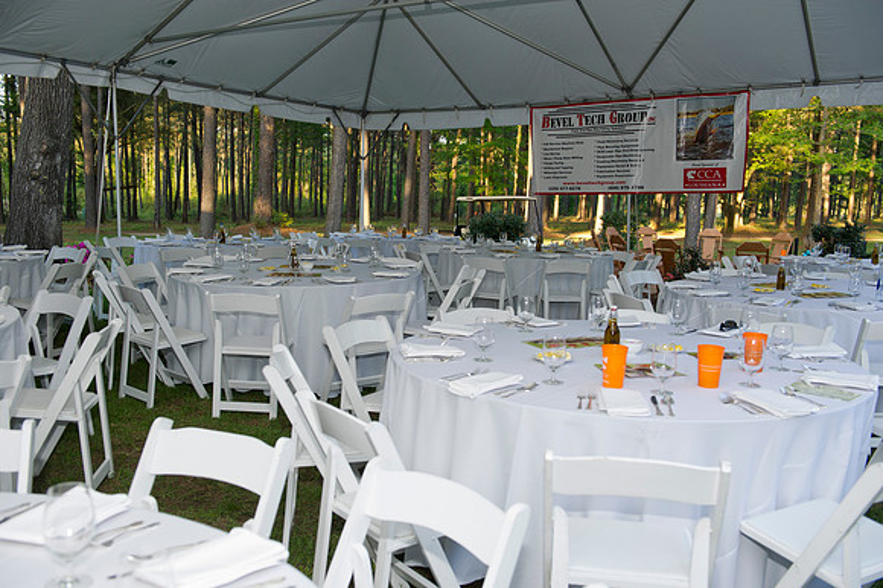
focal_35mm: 35
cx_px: 442
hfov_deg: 54.5
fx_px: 858
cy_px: 294
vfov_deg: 37.8
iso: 320
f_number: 4.5
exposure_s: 1/125
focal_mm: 35
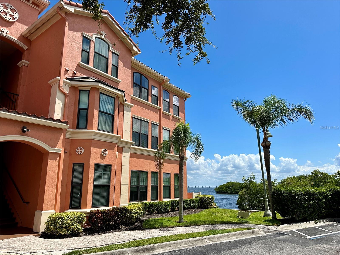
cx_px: 170
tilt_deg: +13.5
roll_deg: -0.2
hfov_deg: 71.6
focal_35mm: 24
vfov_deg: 56.8
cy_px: 128
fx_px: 236
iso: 80
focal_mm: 6.86
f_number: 1.78
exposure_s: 1/5263
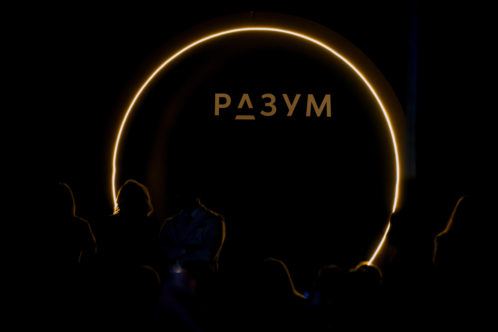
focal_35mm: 166
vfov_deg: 8.3
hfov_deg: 12.4
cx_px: 273
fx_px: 2291
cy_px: 156
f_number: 2.8
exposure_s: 1/250
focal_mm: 150
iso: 3200
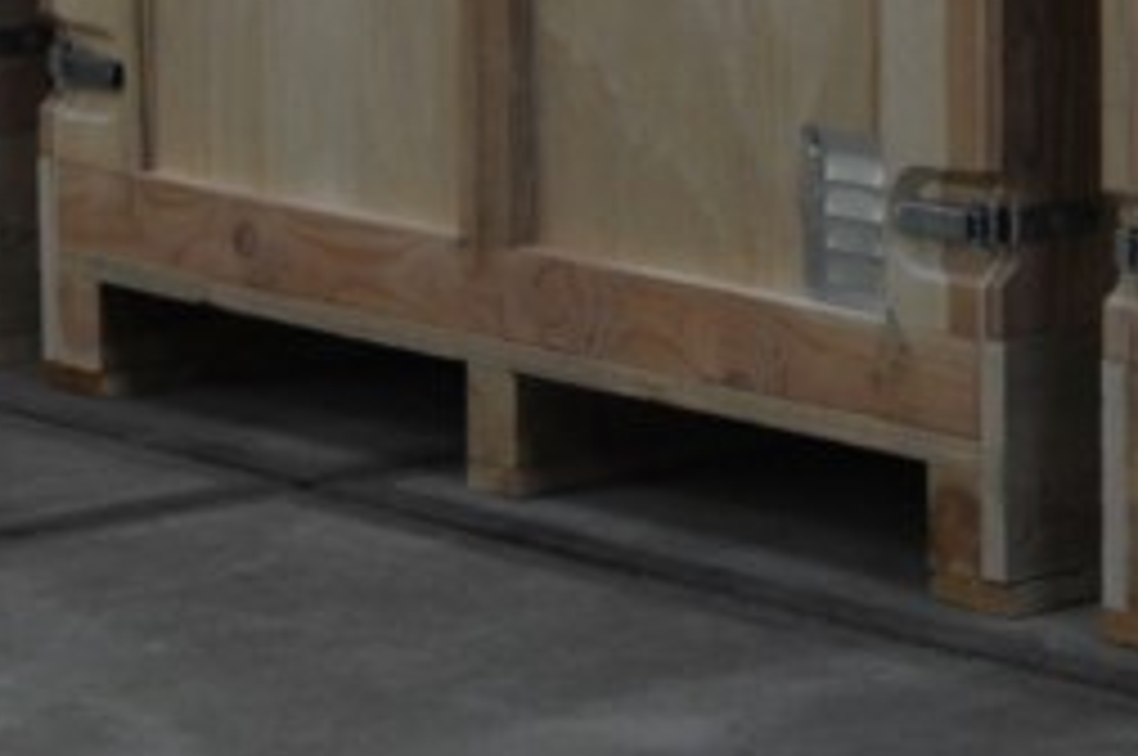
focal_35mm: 209
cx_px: 2555
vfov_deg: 6.3
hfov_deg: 9.0
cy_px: -884
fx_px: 6598
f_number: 5.6
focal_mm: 22
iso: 400
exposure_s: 1/100
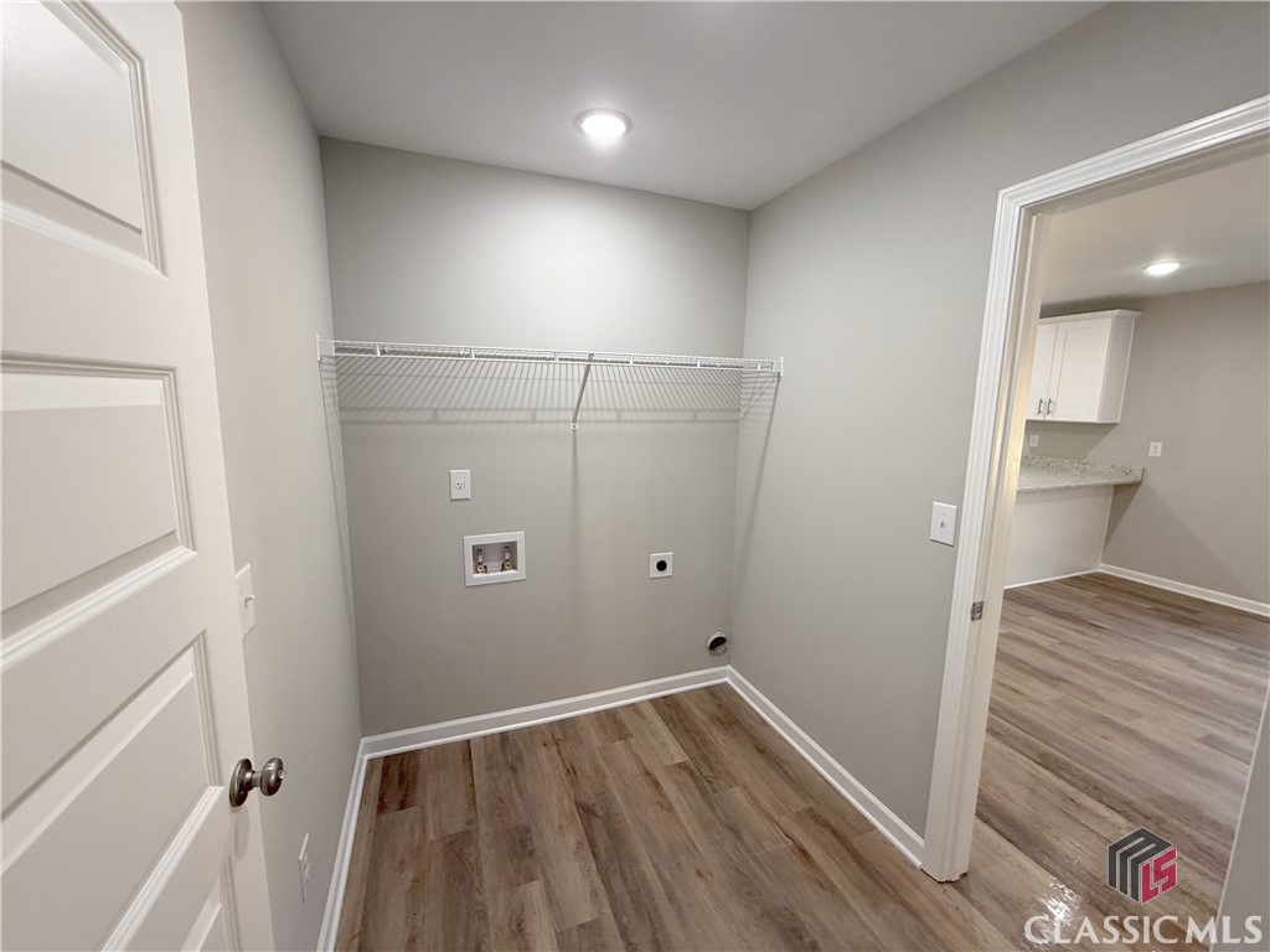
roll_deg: -1.4
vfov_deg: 85.7
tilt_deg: -10.3
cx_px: 635
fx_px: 514
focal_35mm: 14
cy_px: 476
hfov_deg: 102.1
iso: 250
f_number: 2.2
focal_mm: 2.22
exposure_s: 1/120
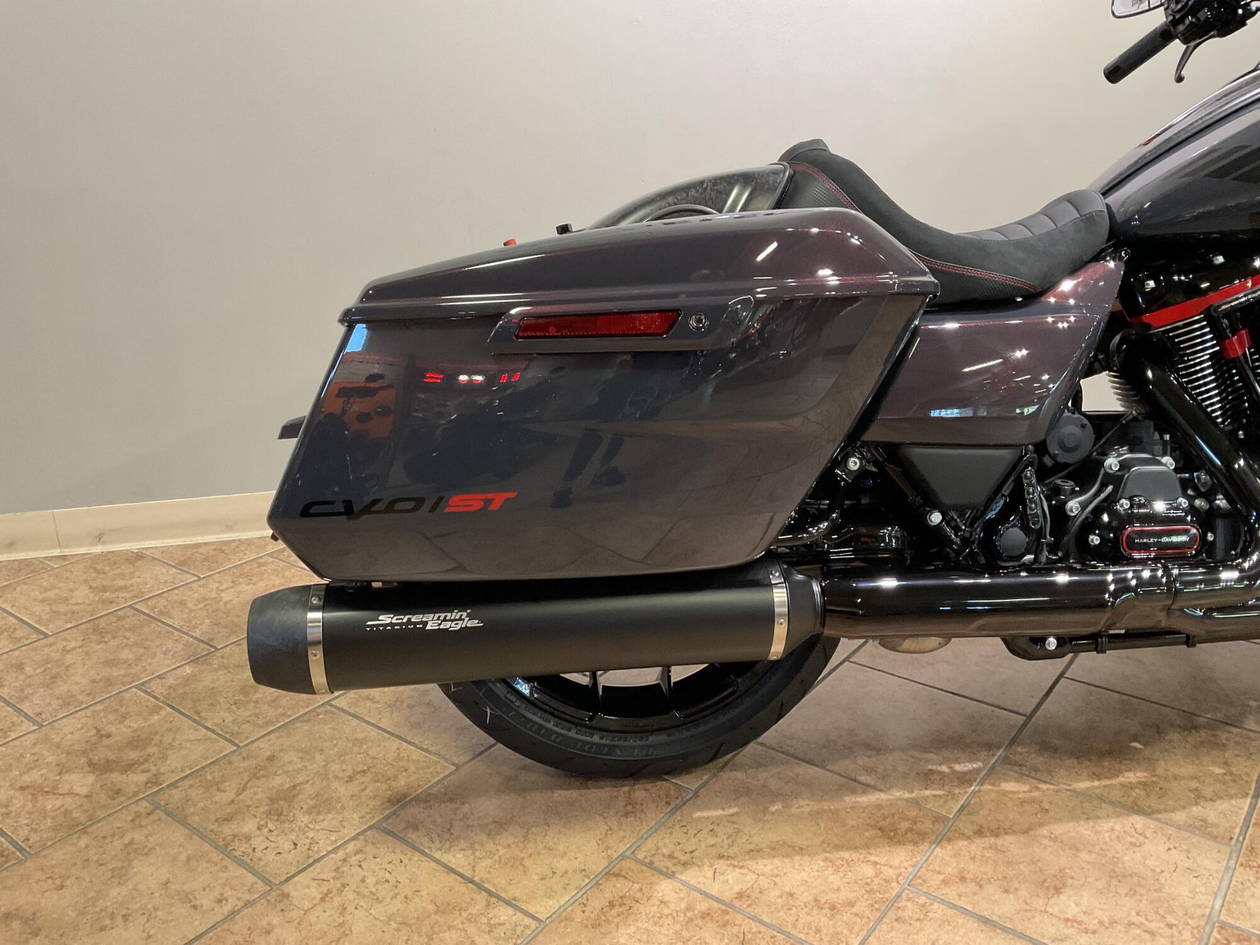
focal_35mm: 29
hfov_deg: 61.7
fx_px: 1056
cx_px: 630
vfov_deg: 48.2
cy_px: 472
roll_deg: +1.5
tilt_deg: -19.8
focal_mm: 3
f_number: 1.8
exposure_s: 1/60
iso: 125
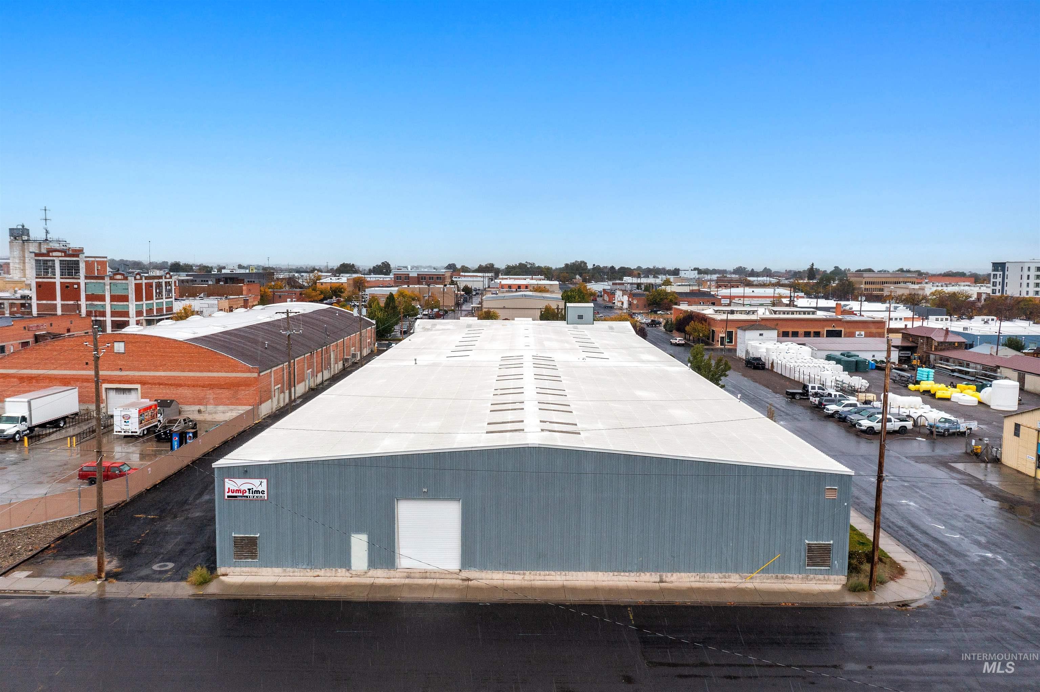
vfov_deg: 46.4
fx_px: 809
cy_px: 346
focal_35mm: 28
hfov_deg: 65.5
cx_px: 520
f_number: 5
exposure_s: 1/320
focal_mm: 10.26
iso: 100
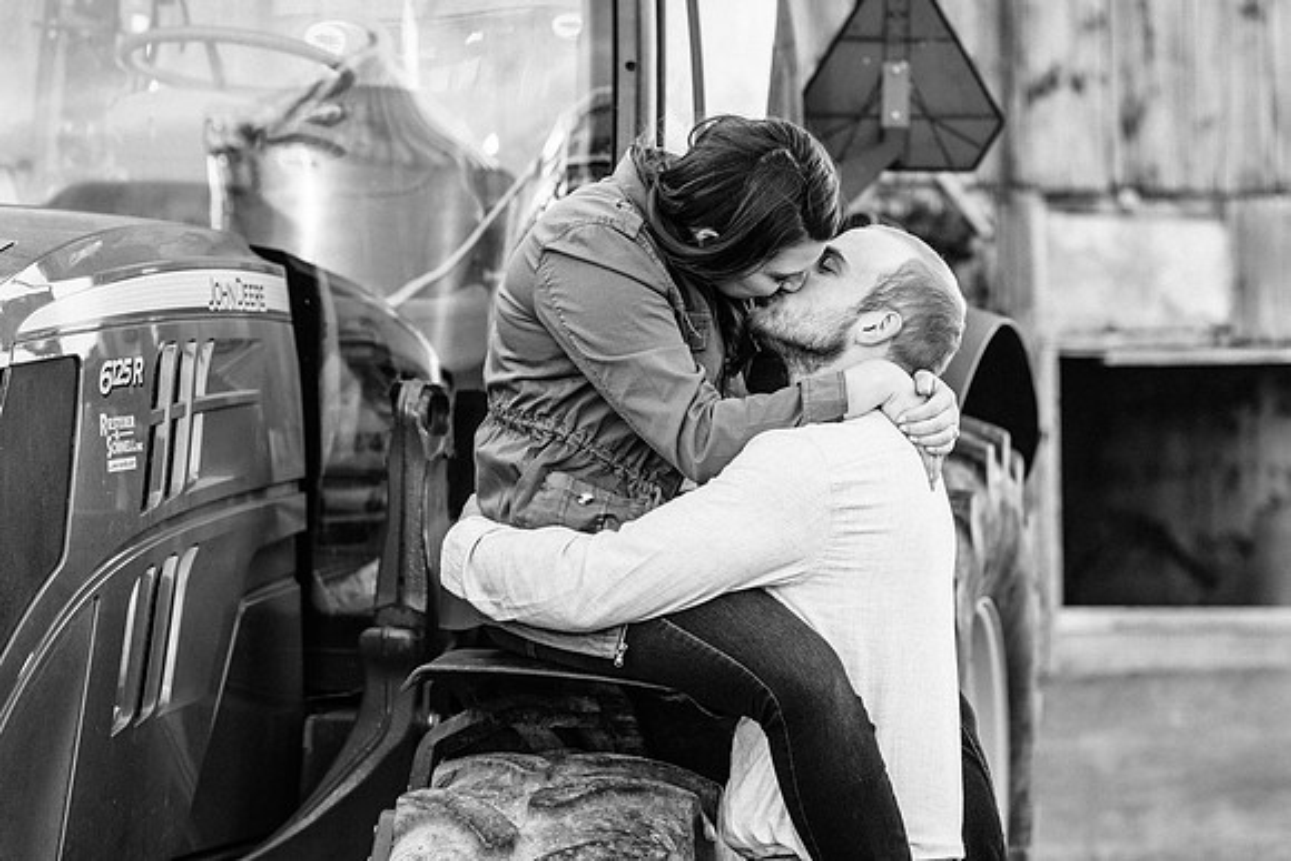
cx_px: 645
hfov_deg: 18.4
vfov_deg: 12.3
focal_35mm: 111
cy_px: 334
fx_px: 3981
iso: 200
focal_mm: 85
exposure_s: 1/640
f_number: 3.2
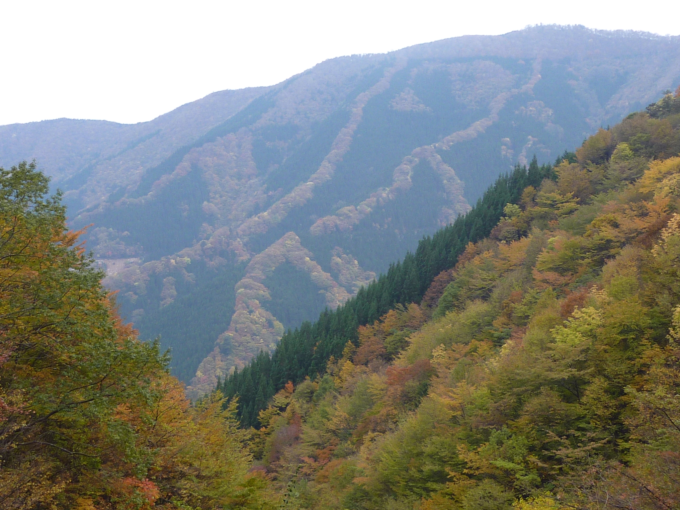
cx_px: 340
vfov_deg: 25.2
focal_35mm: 58
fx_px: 1139
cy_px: 255
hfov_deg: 33.2
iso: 80
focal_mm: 5.3
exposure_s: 1/60
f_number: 3.5
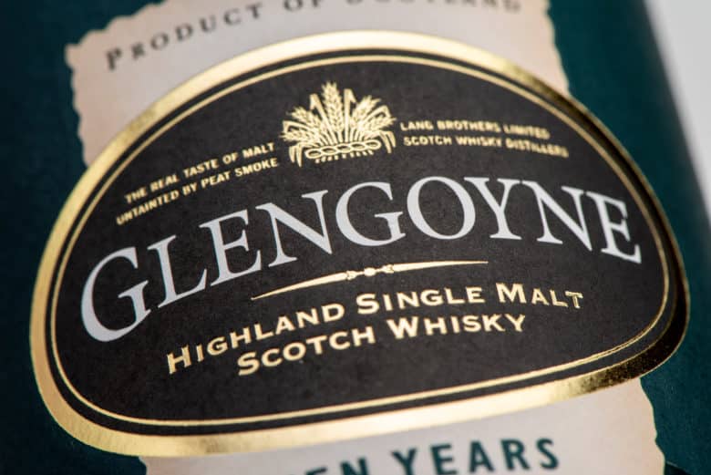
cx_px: 356
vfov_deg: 13.1
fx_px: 2075
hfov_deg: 19.4
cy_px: 238
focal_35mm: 105
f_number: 13
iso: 50
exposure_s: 1/80
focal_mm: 105
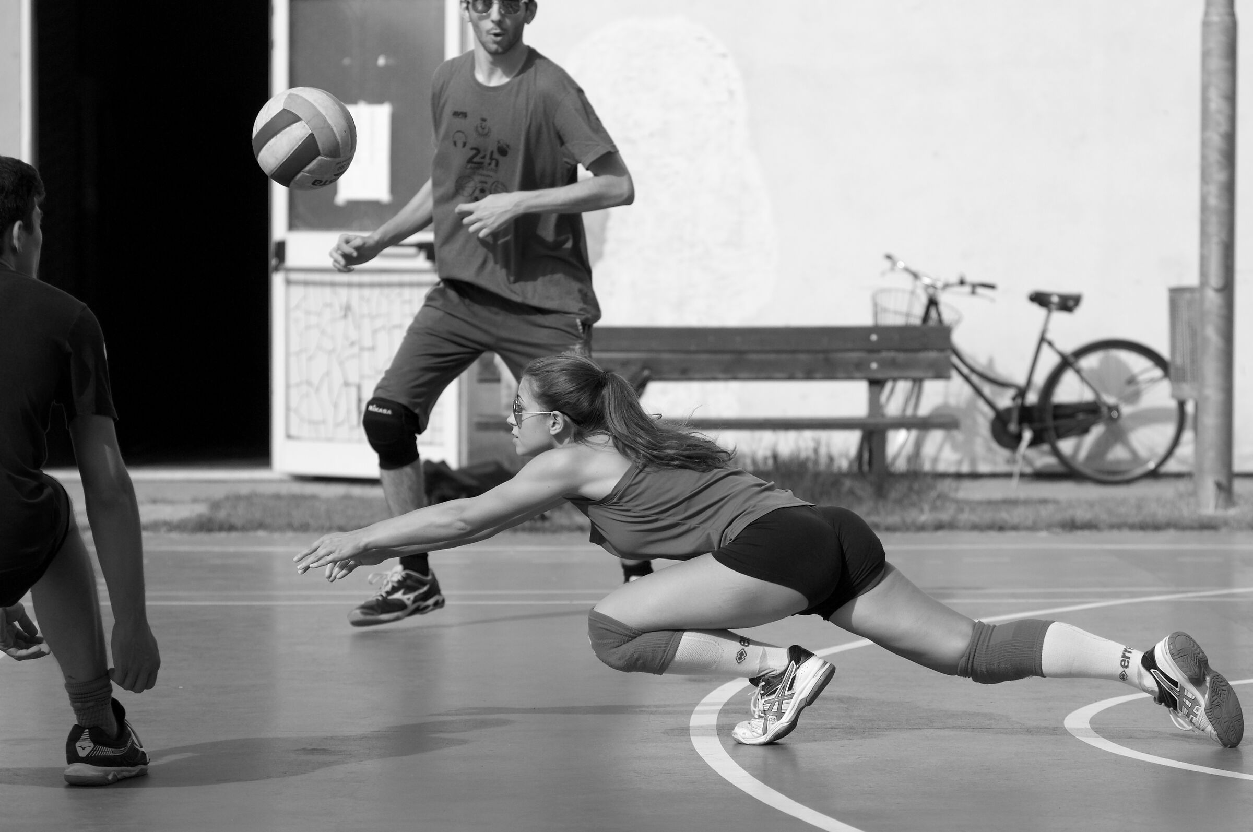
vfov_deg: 11.4
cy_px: 416
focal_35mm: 120
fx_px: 4172
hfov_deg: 17.1
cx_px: 626
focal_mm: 80
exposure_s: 1/5000
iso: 280
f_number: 2.8
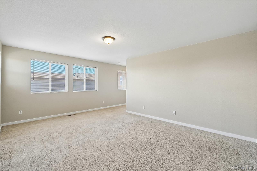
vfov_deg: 77.3
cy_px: 86
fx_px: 107
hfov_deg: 100.4
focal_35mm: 15
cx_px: 128
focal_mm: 10
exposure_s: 1/25
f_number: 8
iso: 800
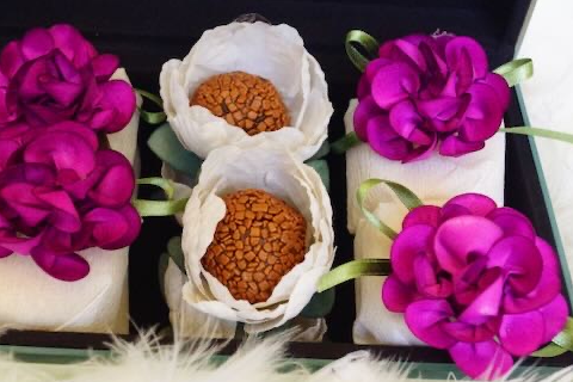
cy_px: 176
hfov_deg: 35.6
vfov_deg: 24.2
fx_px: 891
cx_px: 246
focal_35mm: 56
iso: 1600
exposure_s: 1/50
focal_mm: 28
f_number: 8
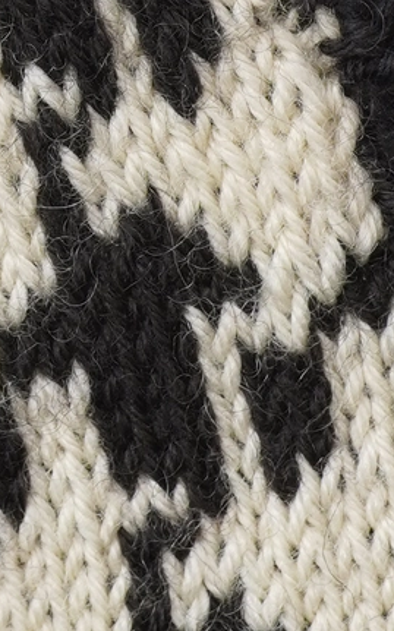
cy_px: -480
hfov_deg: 4.0
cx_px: -441
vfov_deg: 6.3
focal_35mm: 327
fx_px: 5624
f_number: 6.3
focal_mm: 32
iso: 320
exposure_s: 1/50
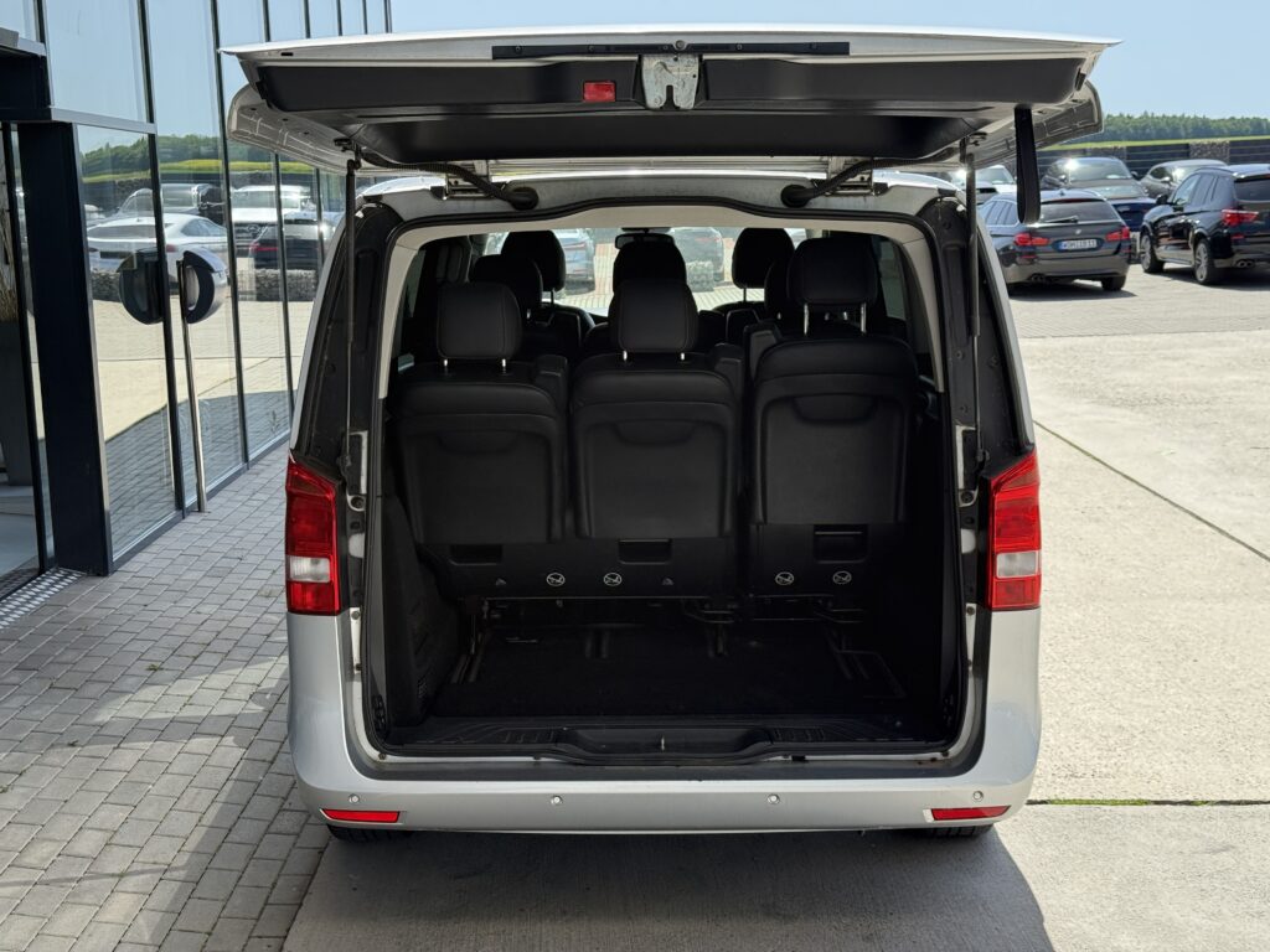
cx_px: 635
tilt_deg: -8.5
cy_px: 476
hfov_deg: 39.7
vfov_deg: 30.3
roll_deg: +2.3
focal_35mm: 48
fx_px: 1761
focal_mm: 6.76
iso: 100
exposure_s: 1/2033
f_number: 1.78
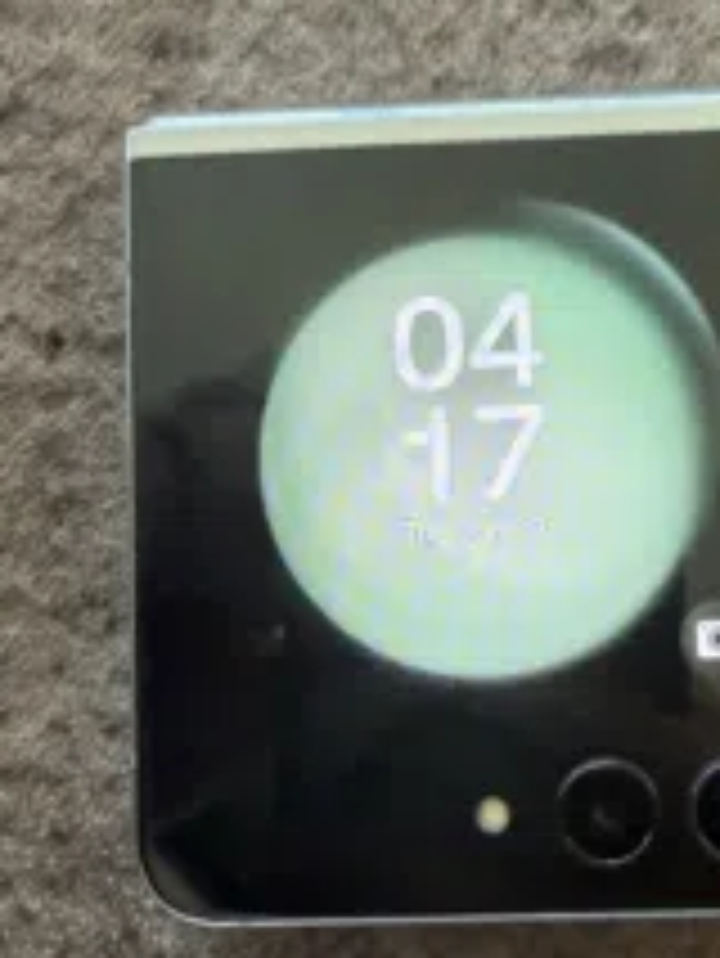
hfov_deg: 31.6
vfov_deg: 41.9
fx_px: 1247
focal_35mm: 45
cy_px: 567
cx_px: 544
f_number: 2.2
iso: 200
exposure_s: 1/121
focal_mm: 2.22
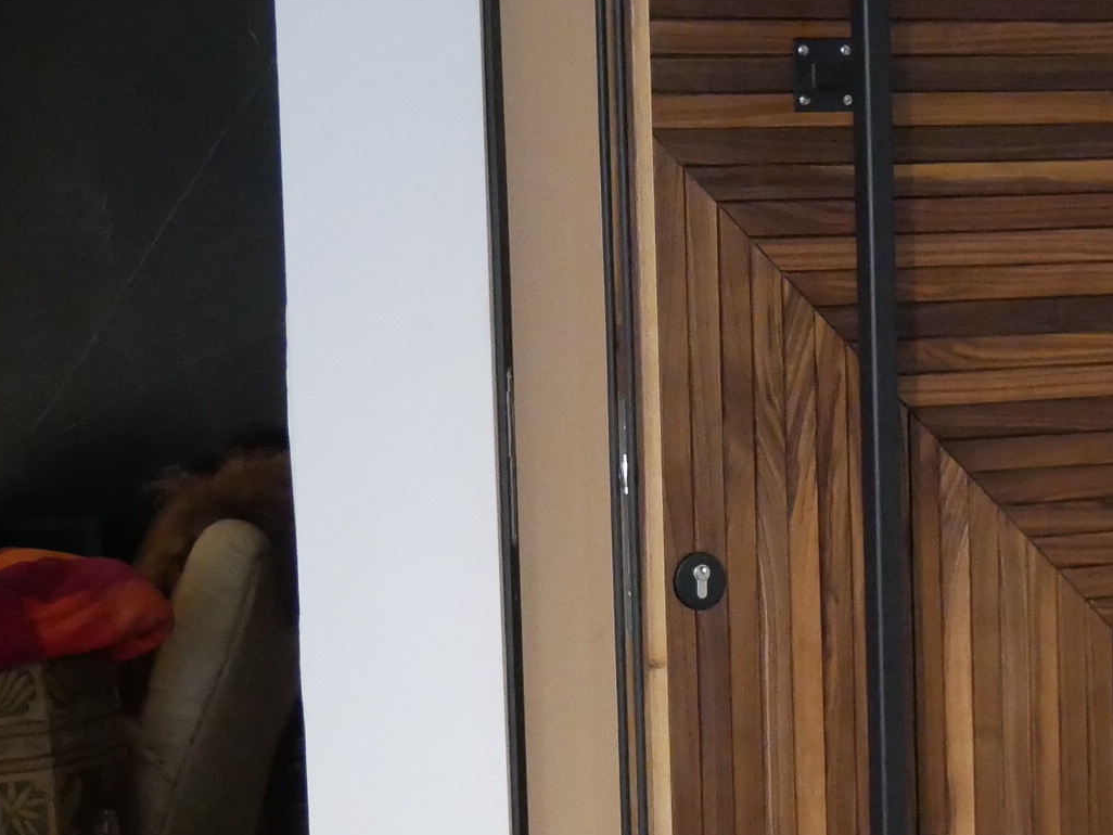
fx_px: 4052
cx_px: 1288
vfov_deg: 11.7
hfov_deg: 15.2
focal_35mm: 126
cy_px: 621
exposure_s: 1/30
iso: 3200
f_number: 4.1
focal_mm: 20
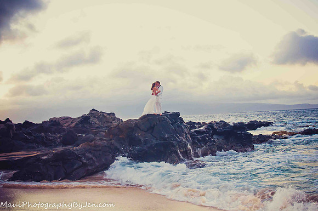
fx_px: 370
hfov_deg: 46.5
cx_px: 159
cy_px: 106
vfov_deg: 31.8
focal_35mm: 42
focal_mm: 28
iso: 400
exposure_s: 1/60
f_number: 4
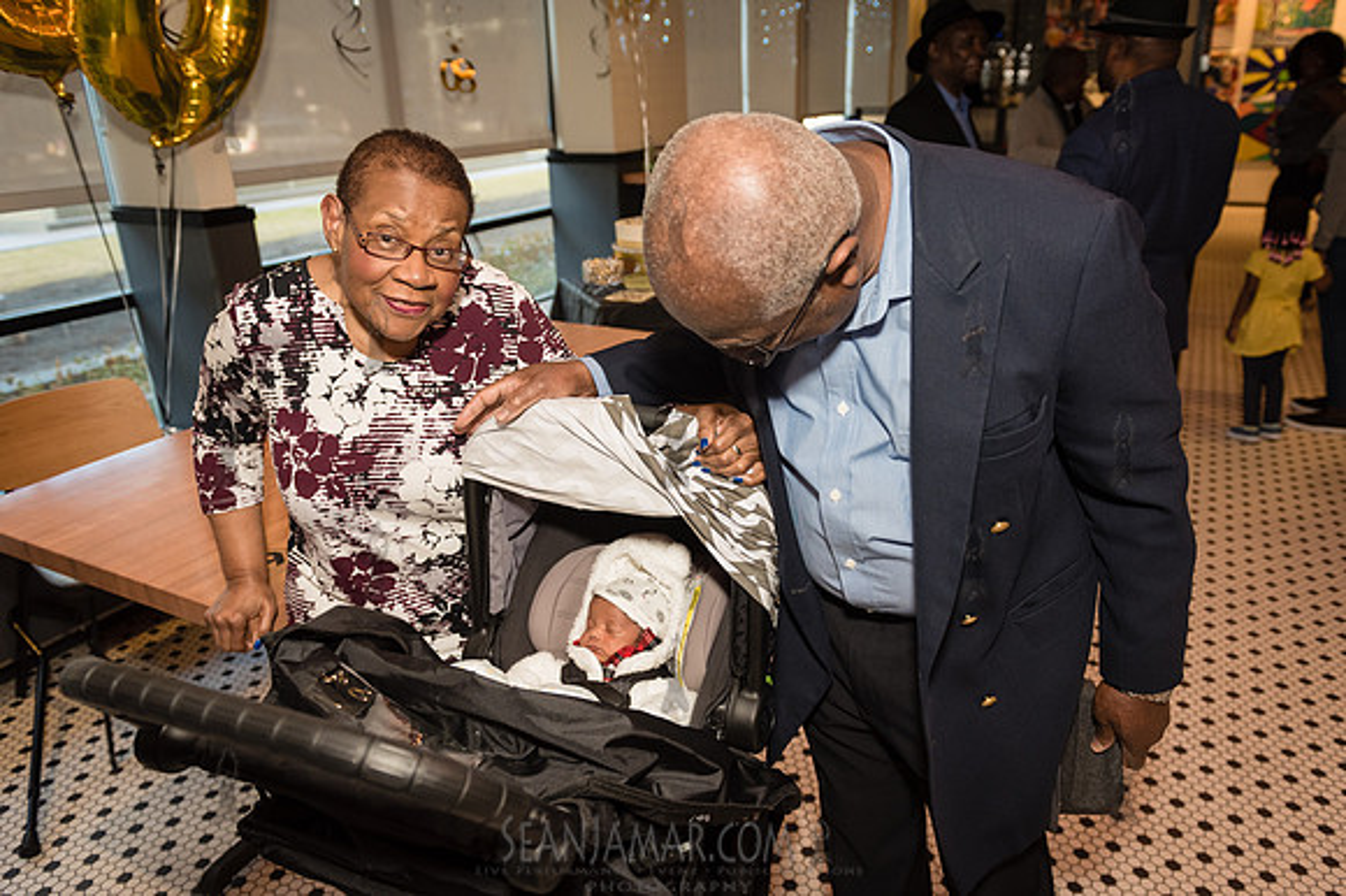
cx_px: 707
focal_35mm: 25
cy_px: 425
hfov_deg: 71.0
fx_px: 942
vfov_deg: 50.8
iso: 1250
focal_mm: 24
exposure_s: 1/320
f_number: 3.5
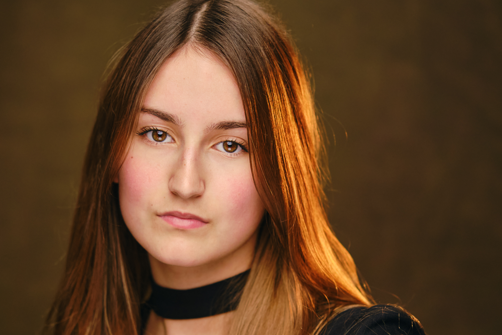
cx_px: 222
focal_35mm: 86
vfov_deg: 15.8
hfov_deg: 23.6
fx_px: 1199
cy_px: 260
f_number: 1.6
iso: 400
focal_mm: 33
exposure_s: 1/500
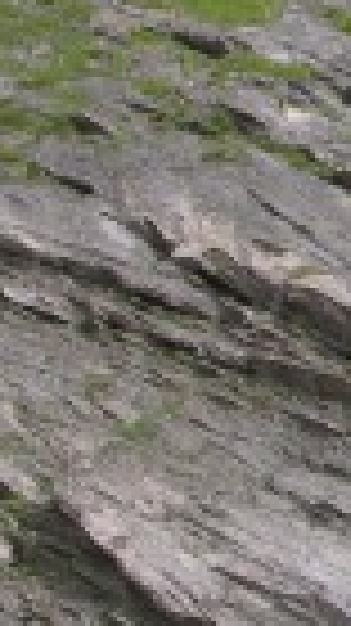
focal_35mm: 302
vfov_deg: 7.1
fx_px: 5006
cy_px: -86
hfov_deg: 3.9
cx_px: 1120
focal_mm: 12.7
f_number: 6
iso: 50
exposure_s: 1/151
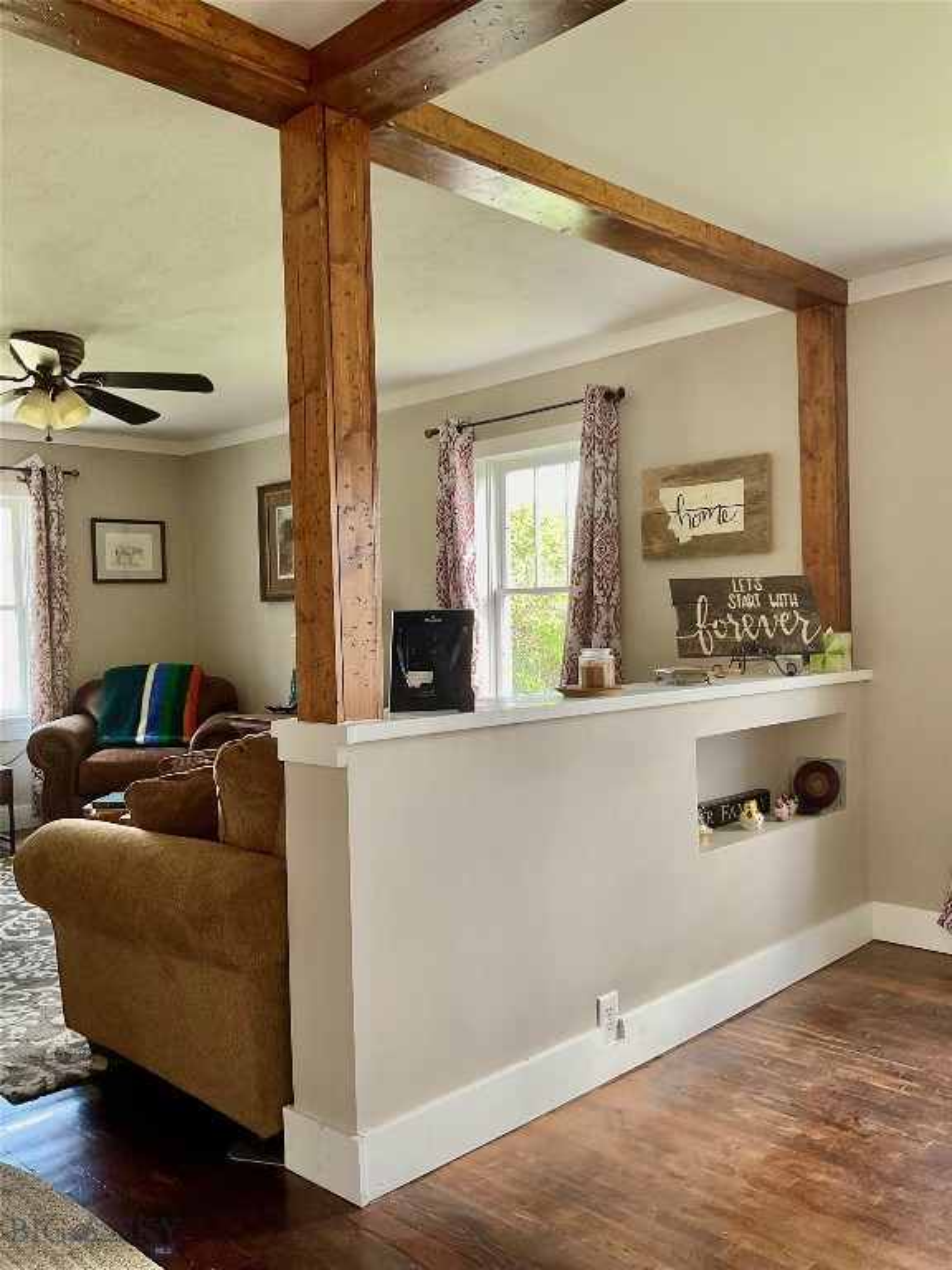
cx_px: 476
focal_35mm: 29
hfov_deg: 48.2
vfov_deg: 61.7
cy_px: 635
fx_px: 1063
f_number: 1.8
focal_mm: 3
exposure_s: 1/88
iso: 64
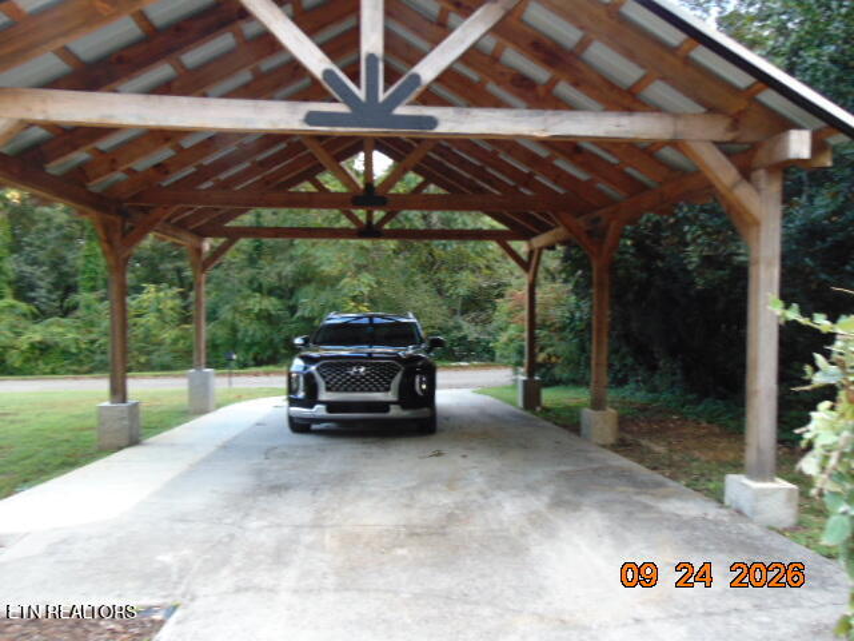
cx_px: 427
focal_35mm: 25
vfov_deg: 54.9
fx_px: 617
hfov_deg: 69.4
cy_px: 320
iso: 160
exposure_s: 1/30
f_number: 3
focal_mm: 4.5
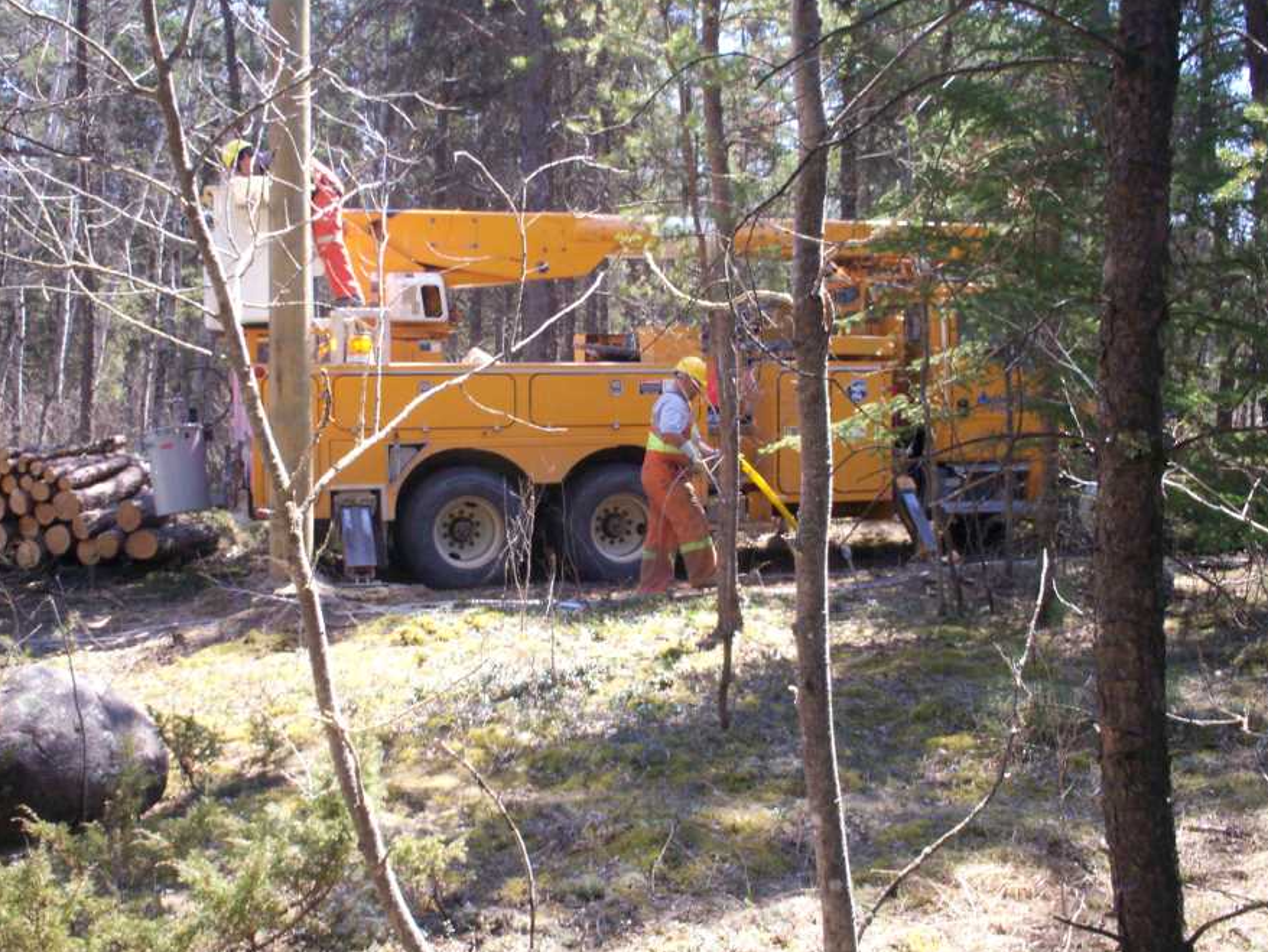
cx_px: 579
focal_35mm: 41
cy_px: 436
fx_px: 1502
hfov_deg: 45.7
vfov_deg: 35.1
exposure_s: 1/91.5
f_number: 4.5
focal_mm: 6
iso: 100
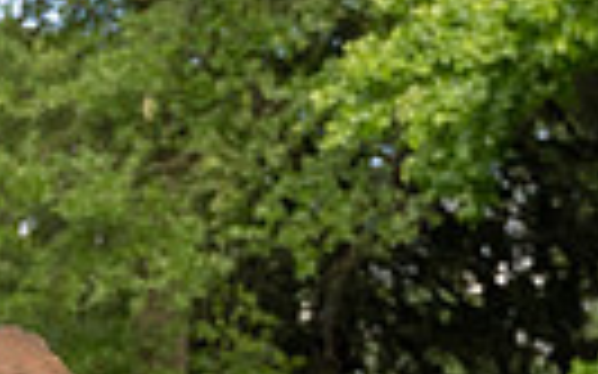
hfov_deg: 11.0
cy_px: 893
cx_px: 415
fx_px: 3111
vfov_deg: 6.5
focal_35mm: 191
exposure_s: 1/800
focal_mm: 36
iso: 400
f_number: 3.2
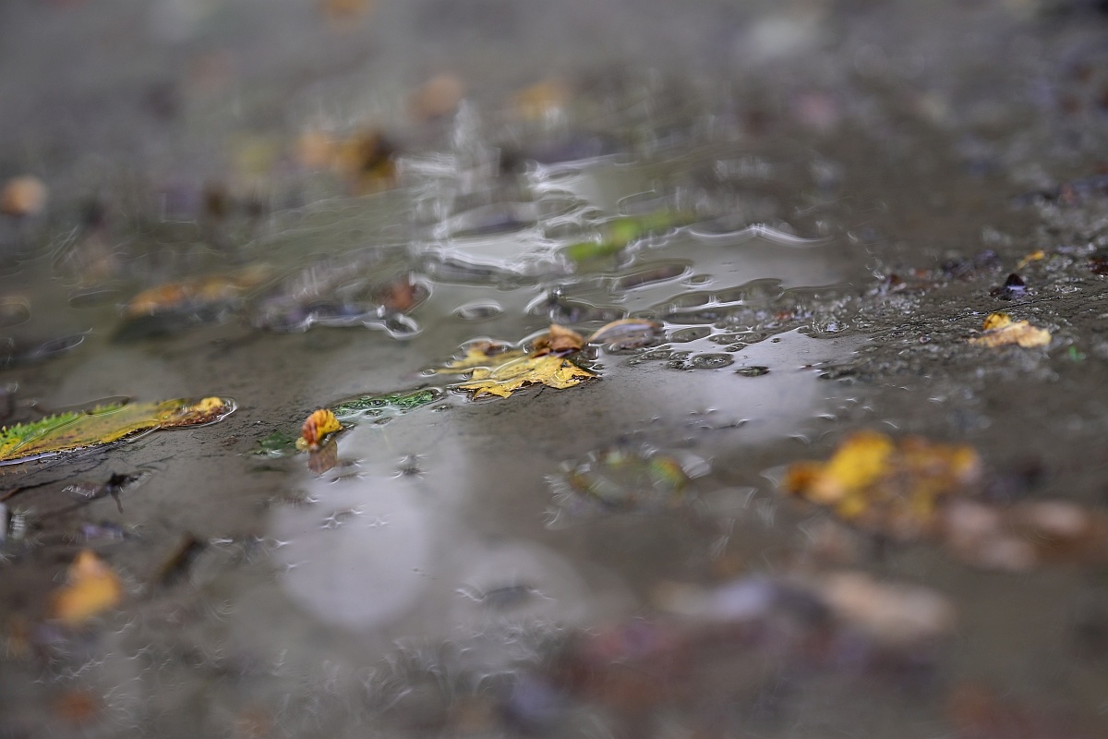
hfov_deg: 15.2
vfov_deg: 10.2
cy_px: 370
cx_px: 554
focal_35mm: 135
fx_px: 4155
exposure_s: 1/400
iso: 100
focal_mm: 135
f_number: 1.8
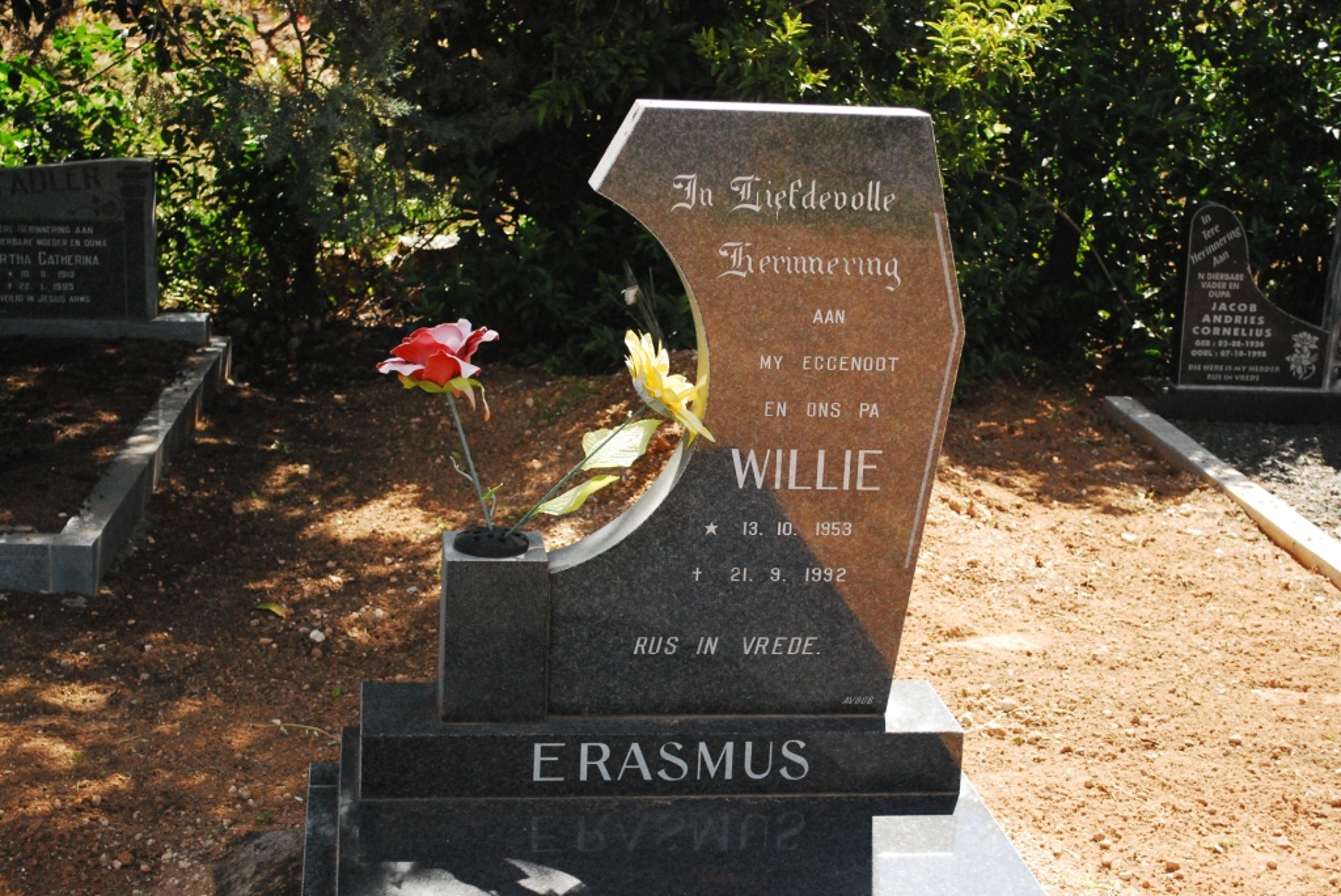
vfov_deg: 23.8
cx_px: 670
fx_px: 2125
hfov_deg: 35.0
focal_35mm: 57
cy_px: 448
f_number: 5.3
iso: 1600
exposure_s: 1/2500
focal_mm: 38
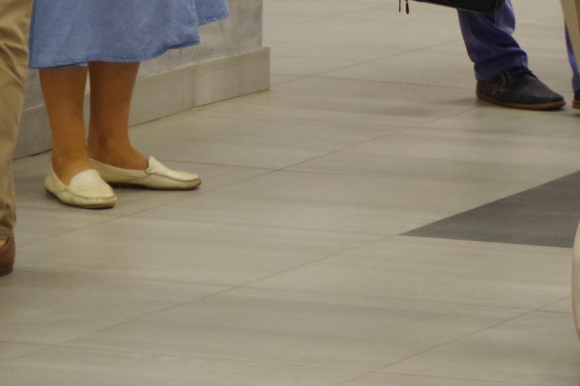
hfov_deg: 7.8
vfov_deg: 5.3
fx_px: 4092
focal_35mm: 254
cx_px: 1094
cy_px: -280
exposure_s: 1/80
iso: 800
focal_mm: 42.5
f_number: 2.8
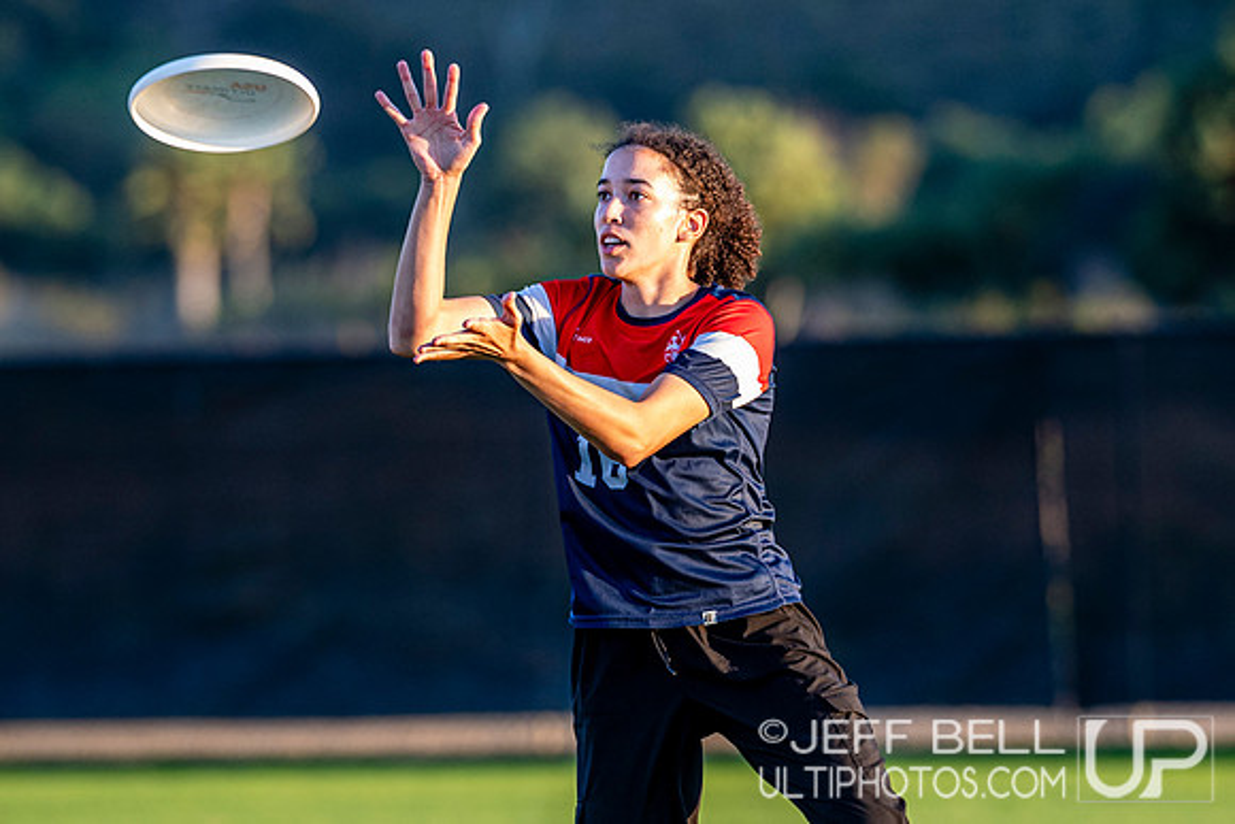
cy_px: 317
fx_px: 13060
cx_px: 678
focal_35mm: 381
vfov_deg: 3.6
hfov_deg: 5.4
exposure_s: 1/1250
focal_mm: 210
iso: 800
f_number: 3.2
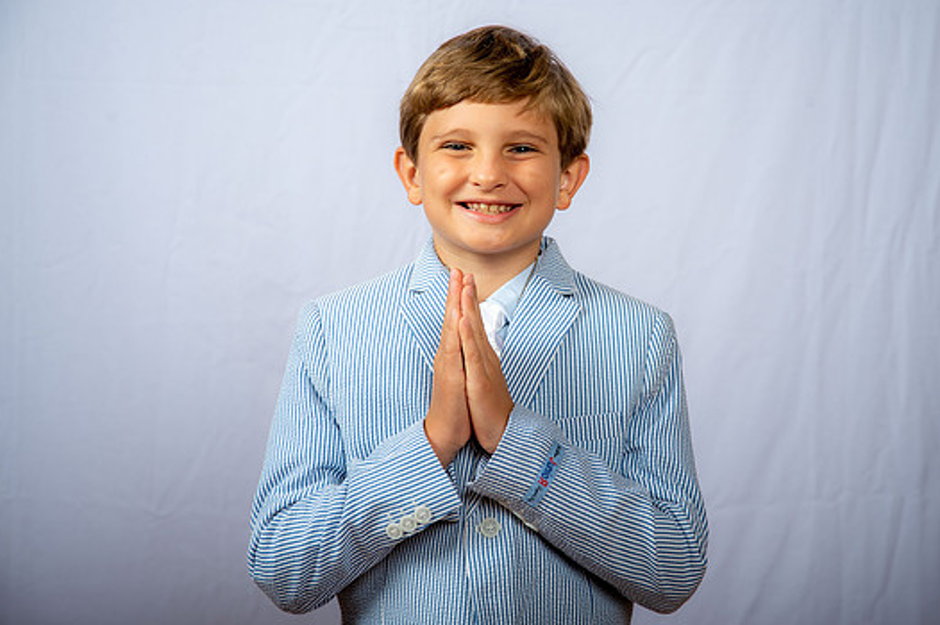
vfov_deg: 15.9
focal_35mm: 86
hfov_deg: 23.7
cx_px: 491
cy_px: 327
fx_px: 2244
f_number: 6.3
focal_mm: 78
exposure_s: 1/200
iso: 250
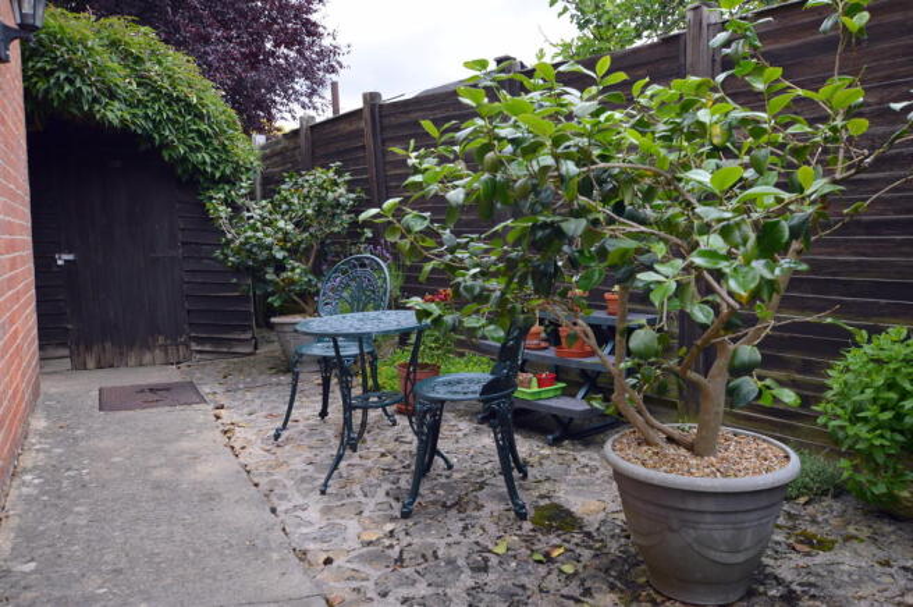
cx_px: 456
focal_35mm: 30
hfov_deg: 62.0
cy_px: 304
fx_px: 760
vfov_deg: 43.5
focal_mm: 20
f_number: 5.6
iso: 100
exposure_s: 1/125
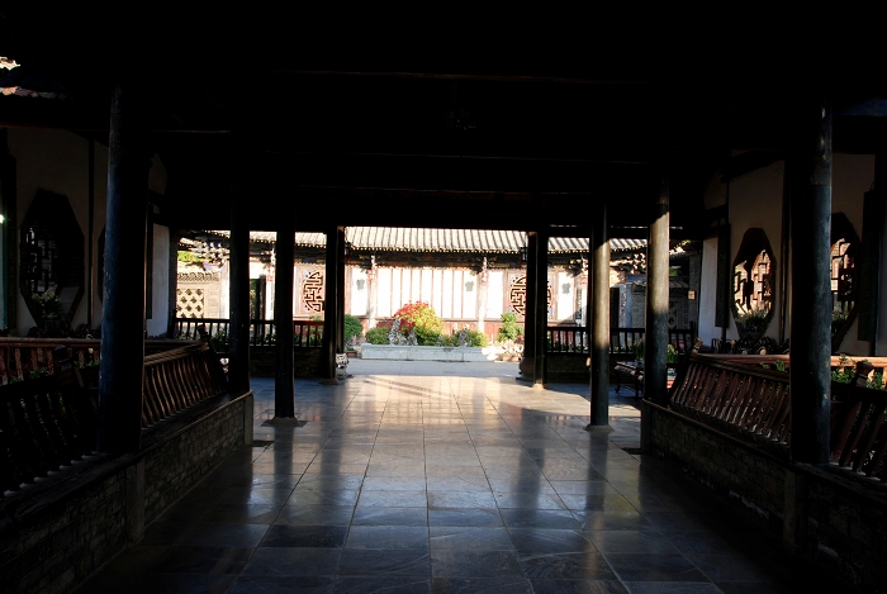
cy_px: 297
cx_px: 444
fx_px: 814
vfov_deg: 40.1
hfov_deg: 57.2
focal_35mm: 33
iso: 100
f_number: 11
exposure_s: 1/20
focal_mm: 22
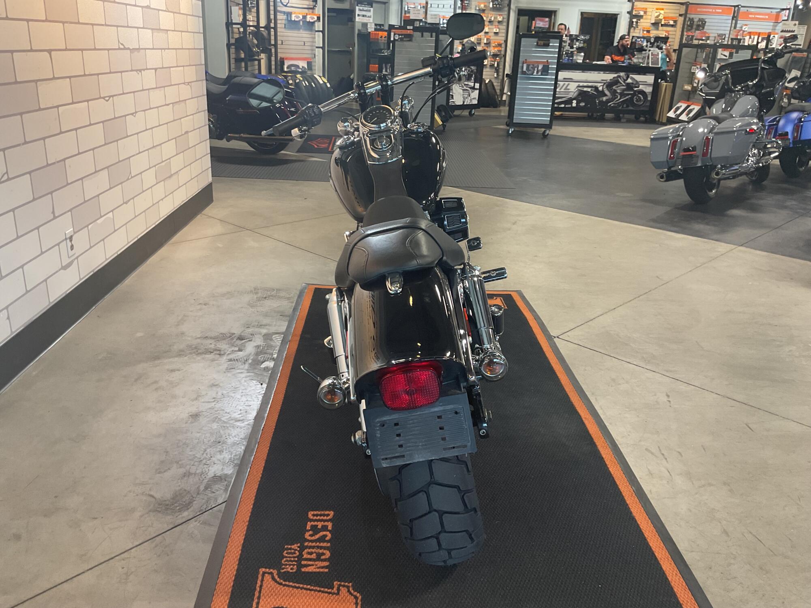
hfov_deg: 61.7
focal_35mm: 29
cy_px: 304
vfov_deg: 48.2
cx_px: 406
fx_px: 679
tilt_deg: -21.3
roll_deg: -1.4
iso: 80
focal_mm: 3
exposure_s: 1/50
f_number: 1.8
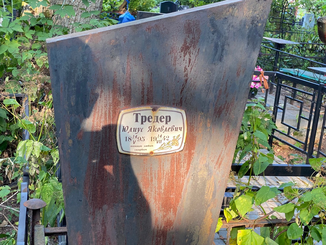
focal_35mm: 52
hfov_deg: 36.8
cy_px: 122
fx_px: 490
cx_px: 163
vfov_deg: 28.0
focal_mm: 6
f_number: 2
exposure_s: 1/121
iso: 100
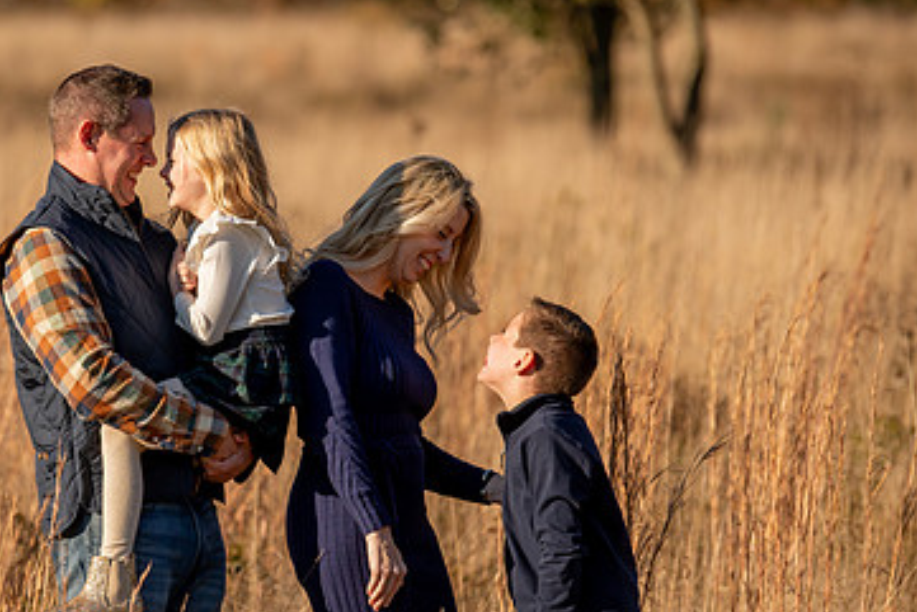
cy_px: 376
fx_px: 5937
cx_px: 323
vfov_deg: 5.9
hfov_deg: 8.8
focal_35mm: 233
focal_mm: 145
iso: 200
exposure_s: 1/4000
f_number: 2.8
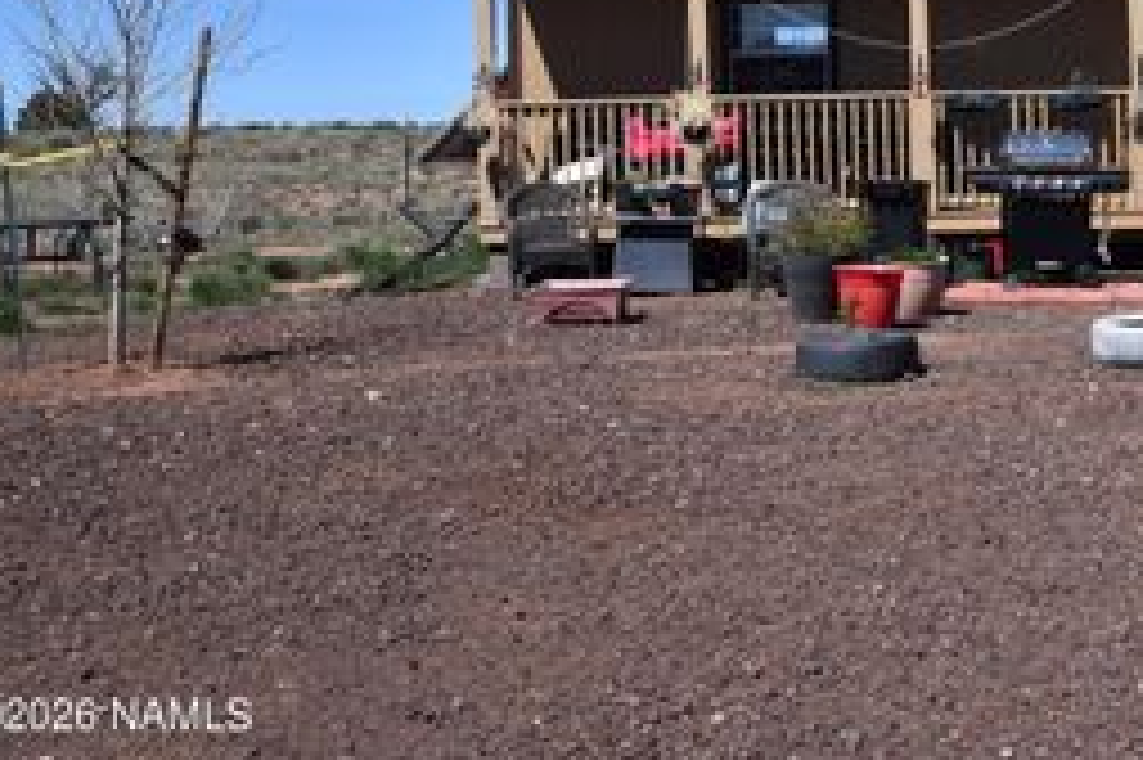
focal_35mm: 63
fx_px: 1999
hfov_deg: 30.1
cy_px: 34
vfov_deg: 20.9
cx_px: 1094
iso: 200
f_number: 10
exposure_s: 1/400
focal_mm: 32
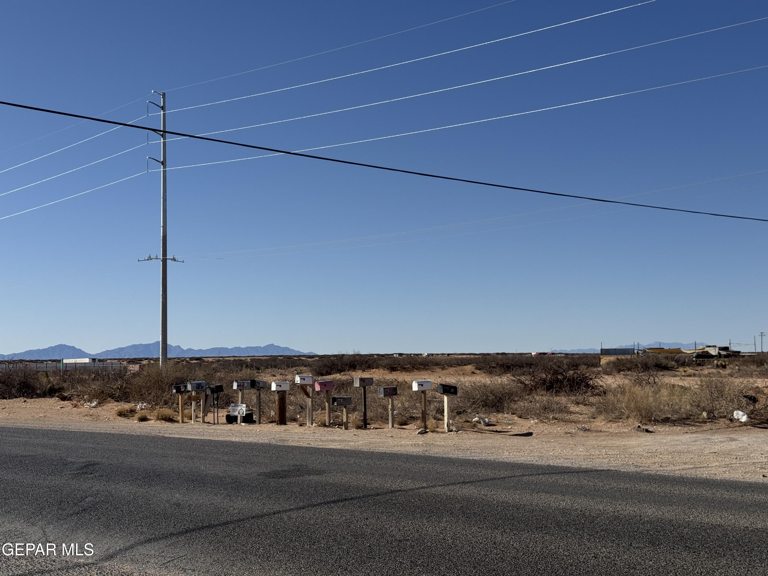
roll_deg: -0.2
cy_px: 288
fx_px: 1065
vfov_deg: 30.3
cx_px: 384
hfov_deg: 39.7
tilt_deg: +4.6
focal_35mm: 48
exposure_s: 1/7937
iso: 64
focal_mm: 6.76
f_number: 1.78
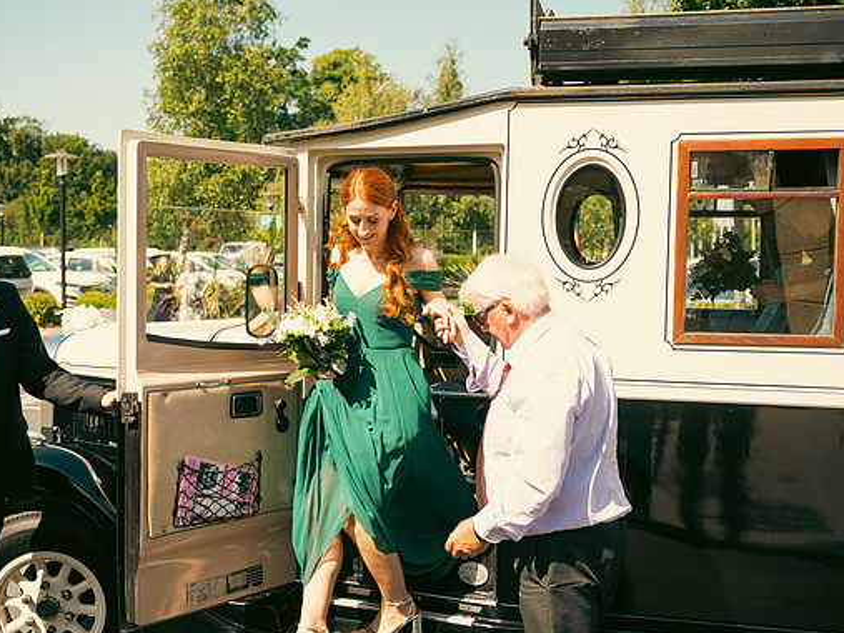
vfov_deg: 32.9
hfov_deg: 42.9
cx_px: 381
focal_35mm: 44
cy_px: 319
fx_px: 1073
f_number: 3.5
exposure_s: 1/800
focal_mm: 40
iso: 125
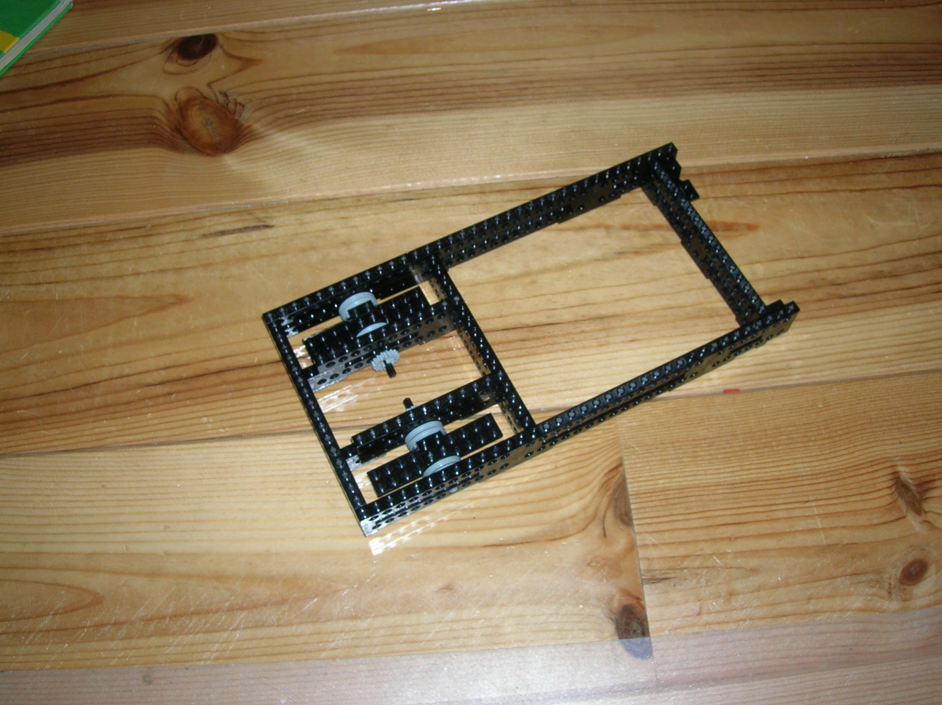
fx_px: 924
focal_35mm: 34
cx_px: 471
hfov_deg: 54.0
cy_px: 352
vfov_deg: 41.7
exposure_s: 1/60.1
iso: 50
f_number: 4.9
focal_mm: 5.7
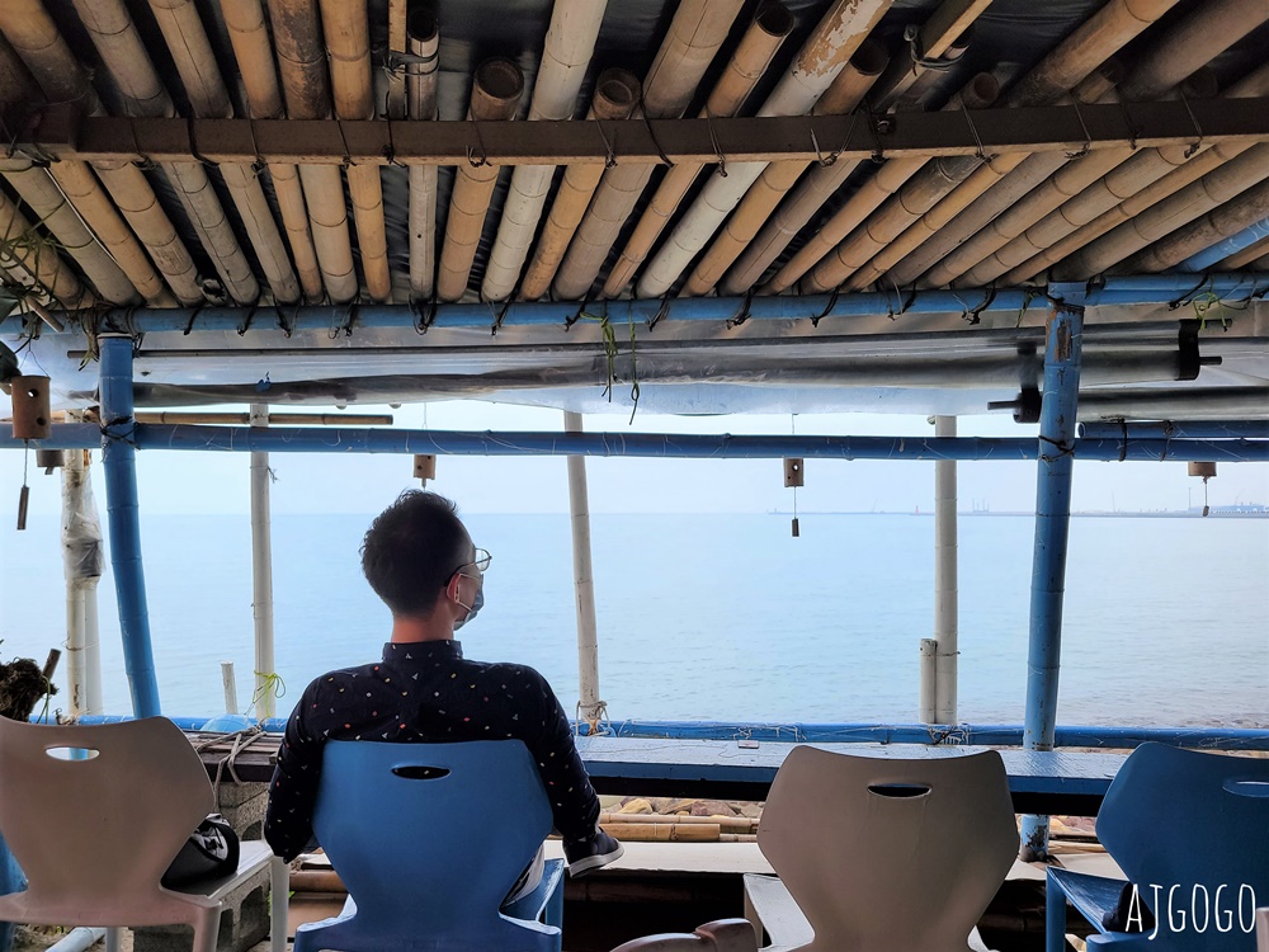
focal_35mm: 26
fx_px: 953
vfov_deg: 53.1
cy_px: 476
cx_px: 634
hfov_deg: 67.3
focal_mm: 5.4
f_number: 1.8
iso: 40
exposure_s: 1/750
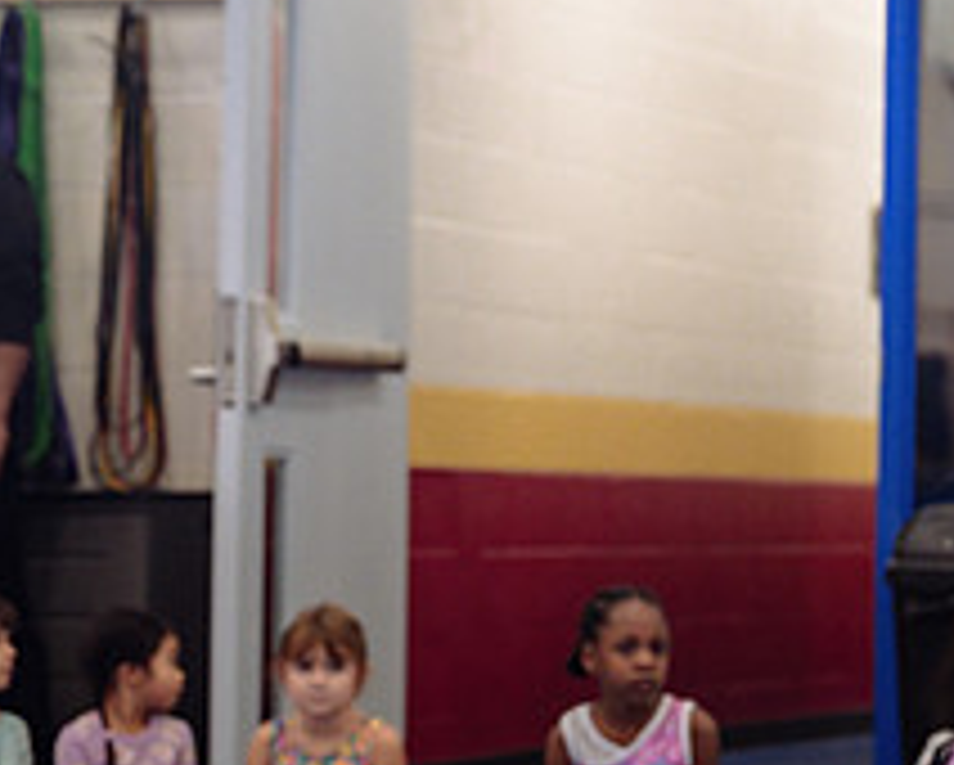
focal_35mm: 186
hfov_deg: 10.3
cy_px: 367
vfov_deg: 8.3
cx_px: 802
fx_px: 5256
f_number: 3.5
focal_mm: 70
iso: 800
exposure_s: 1/160
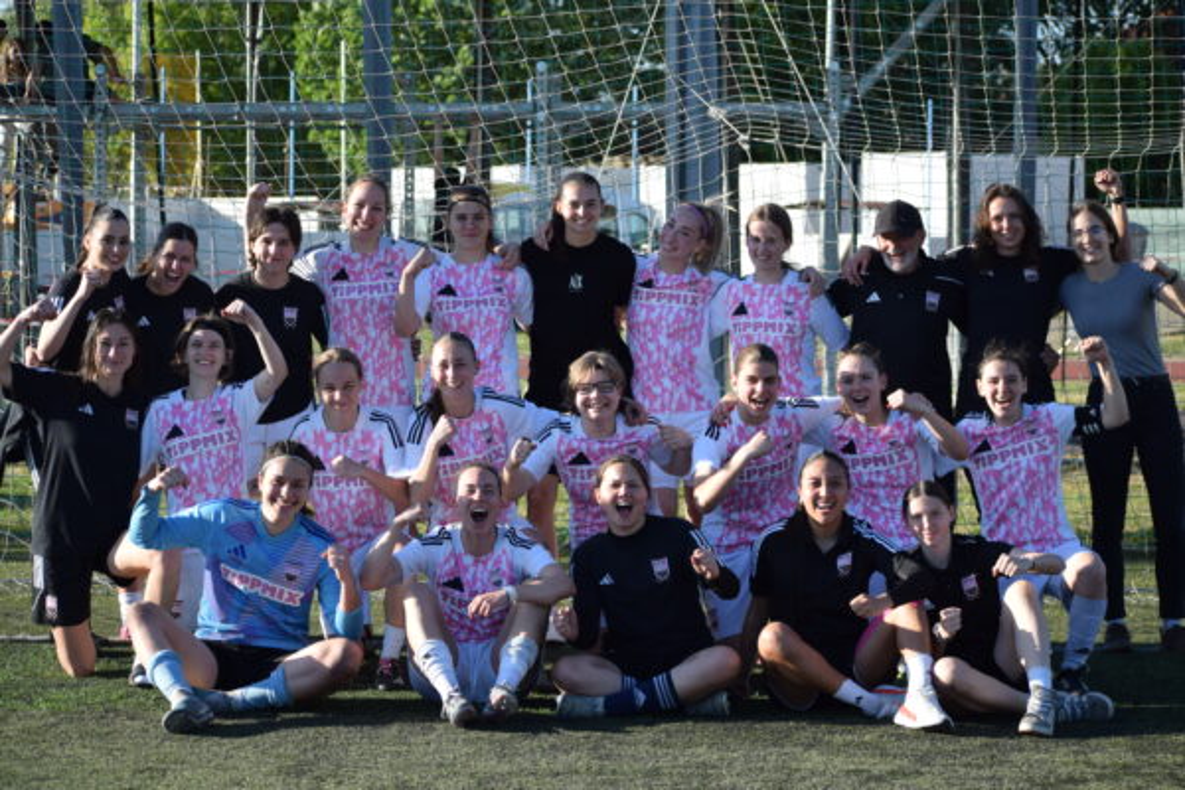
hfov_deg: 19.5
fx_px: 3456
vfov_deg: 13.0
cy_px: 395
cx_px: 592
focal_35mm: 105
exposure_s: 1/1250
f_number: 5
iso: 400
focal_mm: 70
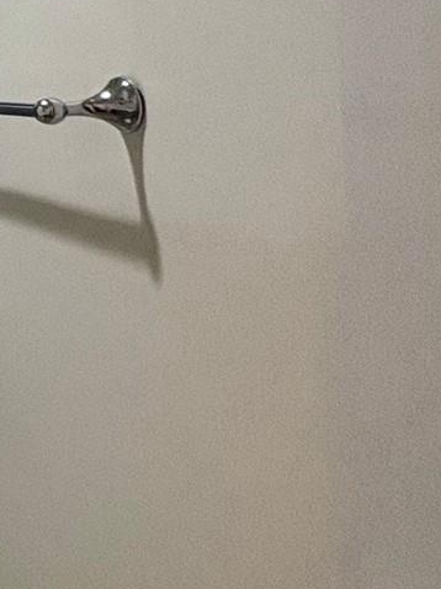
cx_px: -779
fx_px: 1020
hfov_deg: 12.7
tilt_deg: +0.5
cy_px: 64
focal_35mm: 60
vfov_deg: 30.8
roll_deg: +0.9
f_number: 2.2
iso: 200
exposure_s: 1/60
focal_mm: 2.22
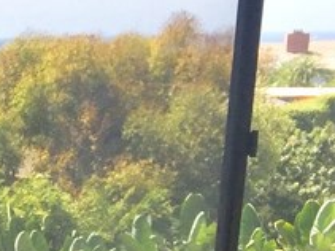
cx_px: -316
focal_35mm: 141
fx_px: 1364
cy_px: 451
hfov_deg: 12.5
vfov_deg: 10.0
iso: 32
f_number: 2.2
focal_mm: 4.15
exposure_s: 1/476
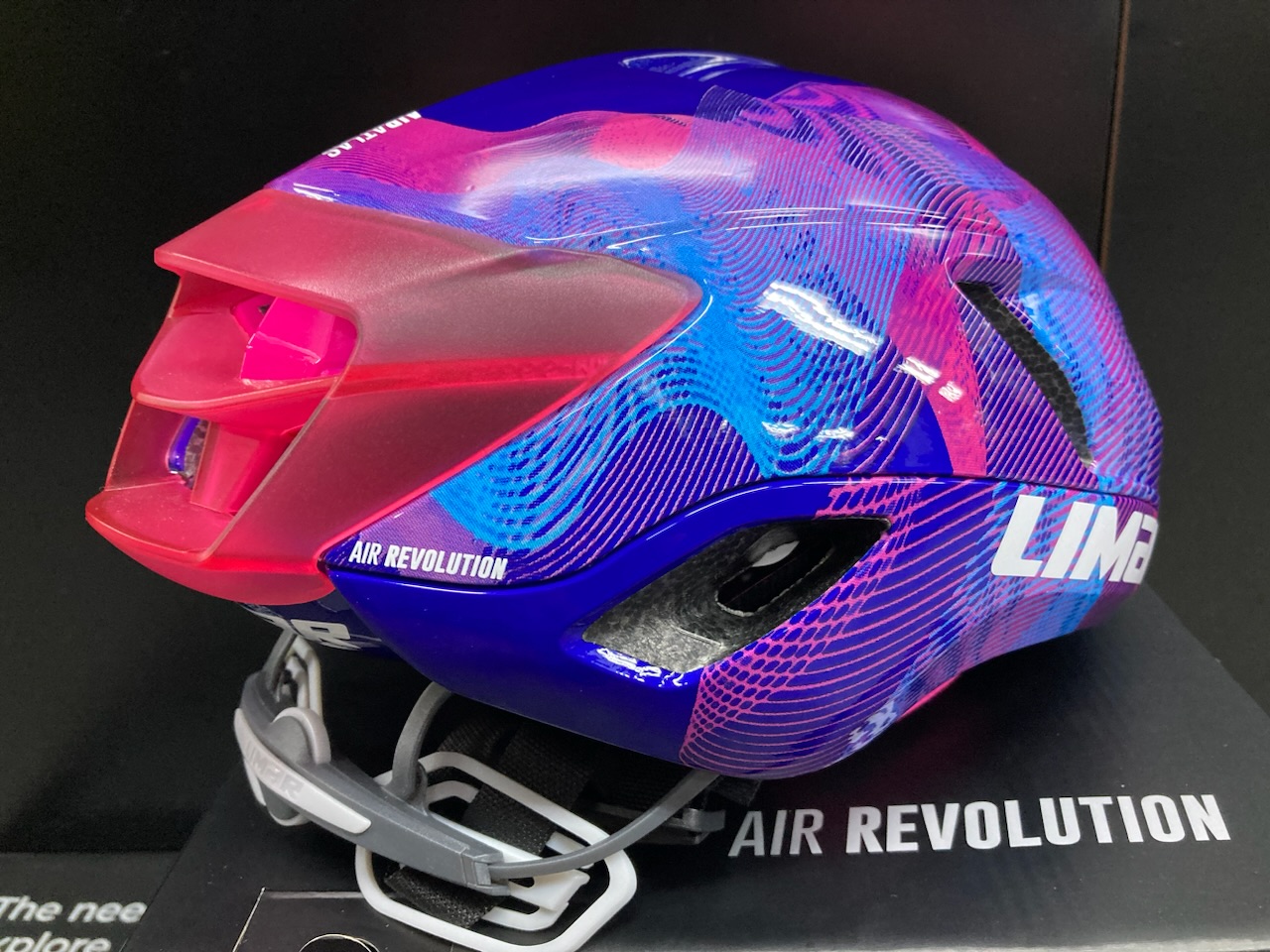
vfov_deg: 49.7
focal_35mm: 28
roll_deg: +2.1
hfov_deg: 63.4
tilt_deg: -20.9
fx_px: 1027
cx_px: 635
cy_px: 476
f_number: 1.8
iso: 250
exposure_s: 1/33
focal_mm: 3.99
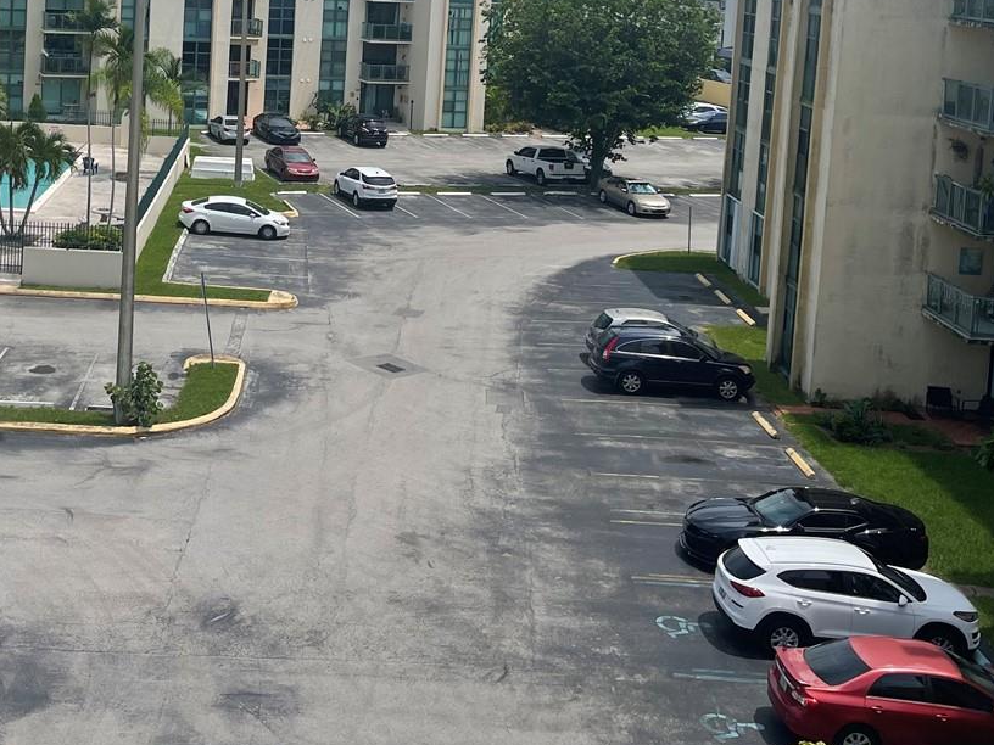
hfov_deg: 36.7
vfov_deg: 27.5
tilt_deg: -7.9
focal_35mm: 51
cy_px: 71
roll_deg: -1.4
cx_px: 269
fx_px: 1464
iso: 32
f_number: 1.6
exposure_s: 1/6250
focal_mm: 5.1
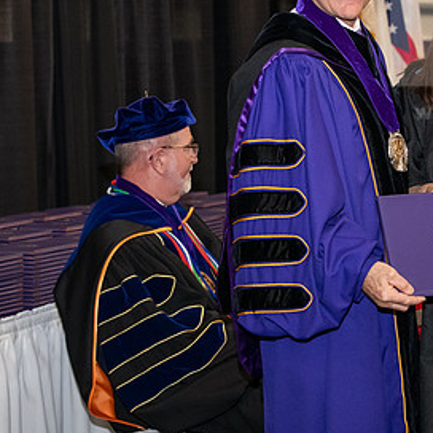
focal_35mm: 127
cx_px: 342
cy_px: 146
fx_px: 1797
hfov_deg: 13.7
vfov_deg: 13.7
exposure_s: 1/200
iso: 2500
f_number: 5.6
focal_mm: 70
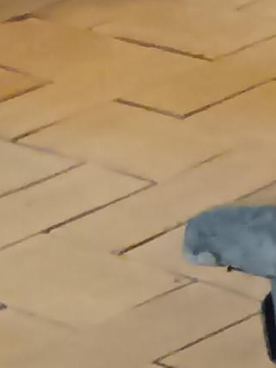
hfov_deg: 4.5
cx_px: 1617
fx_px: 2722
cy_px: -112
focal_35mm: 256
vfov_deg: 7.6
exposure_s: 1/20
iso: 5198
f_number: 1.9
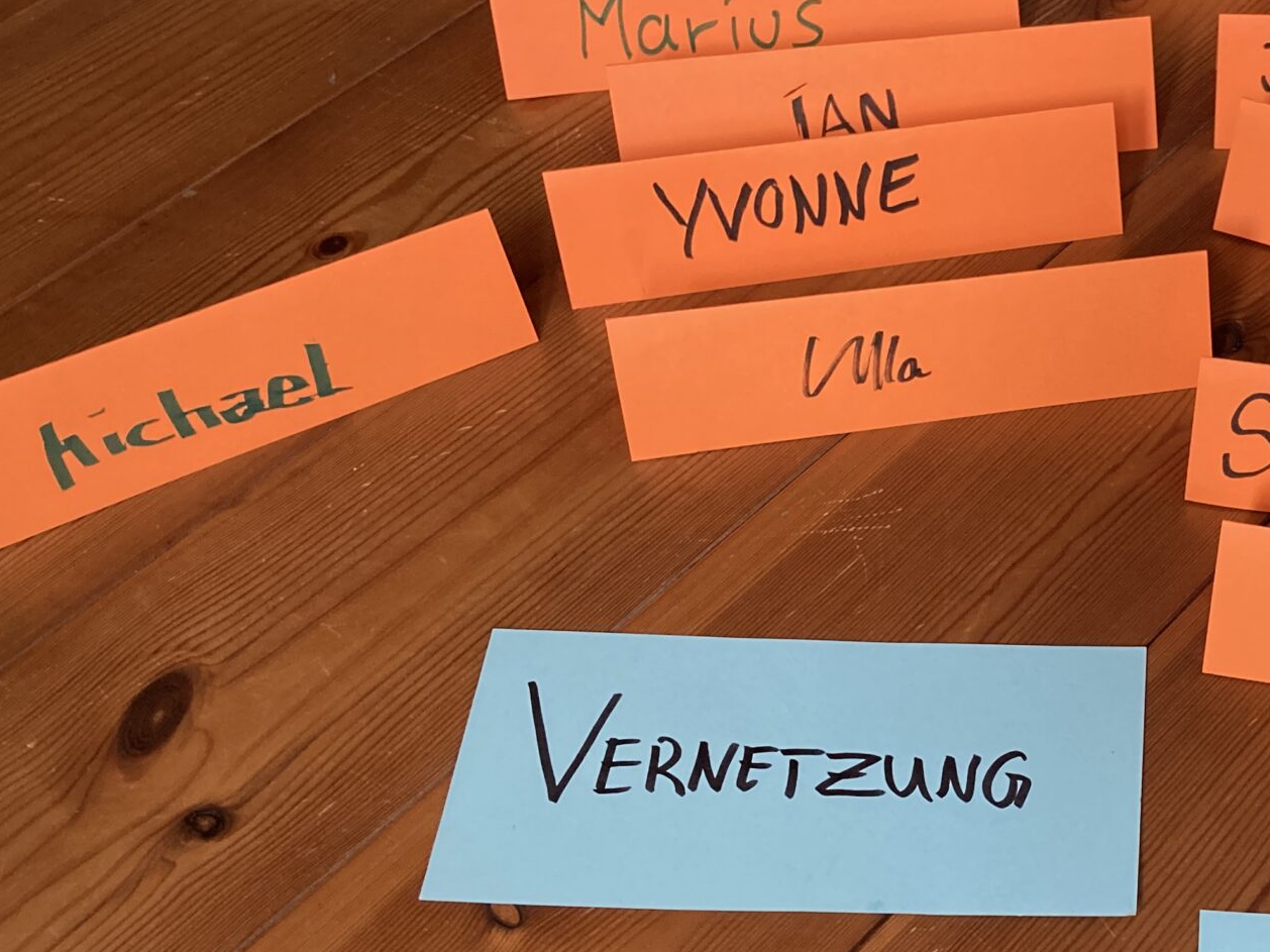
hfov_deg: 32.2
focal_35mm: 57
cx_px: 1134
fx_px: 2091
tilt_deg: -52.4
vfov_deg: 25.6
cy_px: 553
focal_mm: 3.99
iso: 160
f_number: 1.8
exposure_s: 1/60
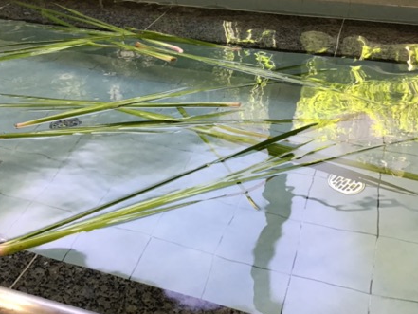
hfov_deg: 41.9
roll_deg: +1.2
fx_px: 544
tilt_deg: -28.8
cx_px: 171
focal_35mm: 45
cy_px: 106
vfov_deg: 32.0
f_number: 2.4
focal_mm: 3.3
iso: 64
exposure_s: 1/30
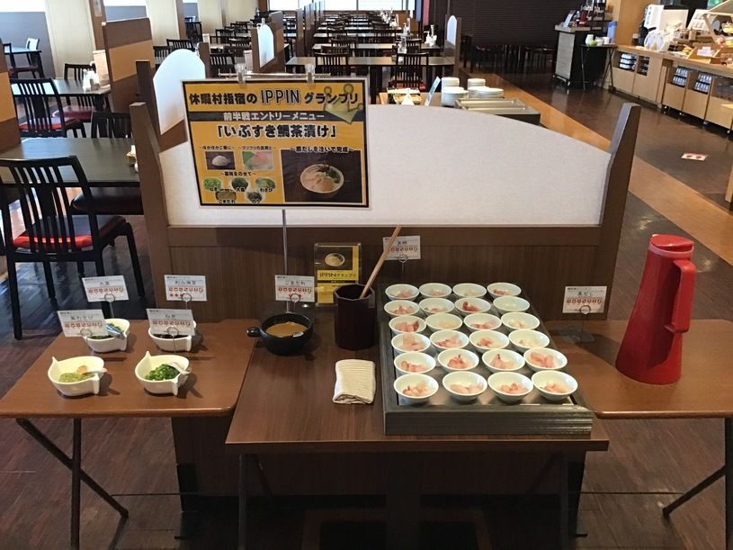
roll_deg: -1.2
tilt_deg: -24.5
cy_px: 275
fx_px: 656
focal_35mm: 31
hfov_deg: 58.4
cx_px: 366
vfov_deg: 45.4
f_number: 2.4
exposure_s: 1/24
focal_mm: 3.3
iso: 200
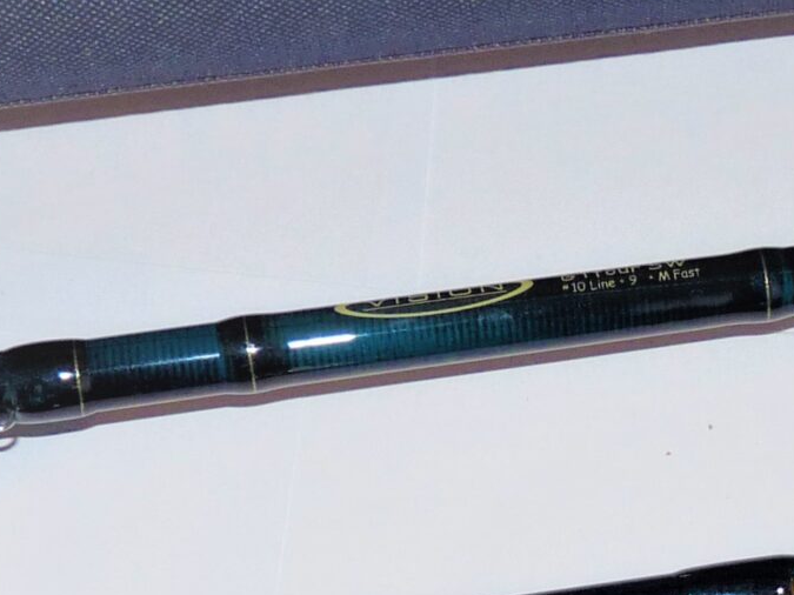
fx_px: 2958
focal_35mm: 129
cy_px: 657
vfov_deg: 11.3
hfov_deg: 15.0
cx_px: 792
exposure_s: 1/30
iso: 100
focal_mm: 6.1
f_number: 3
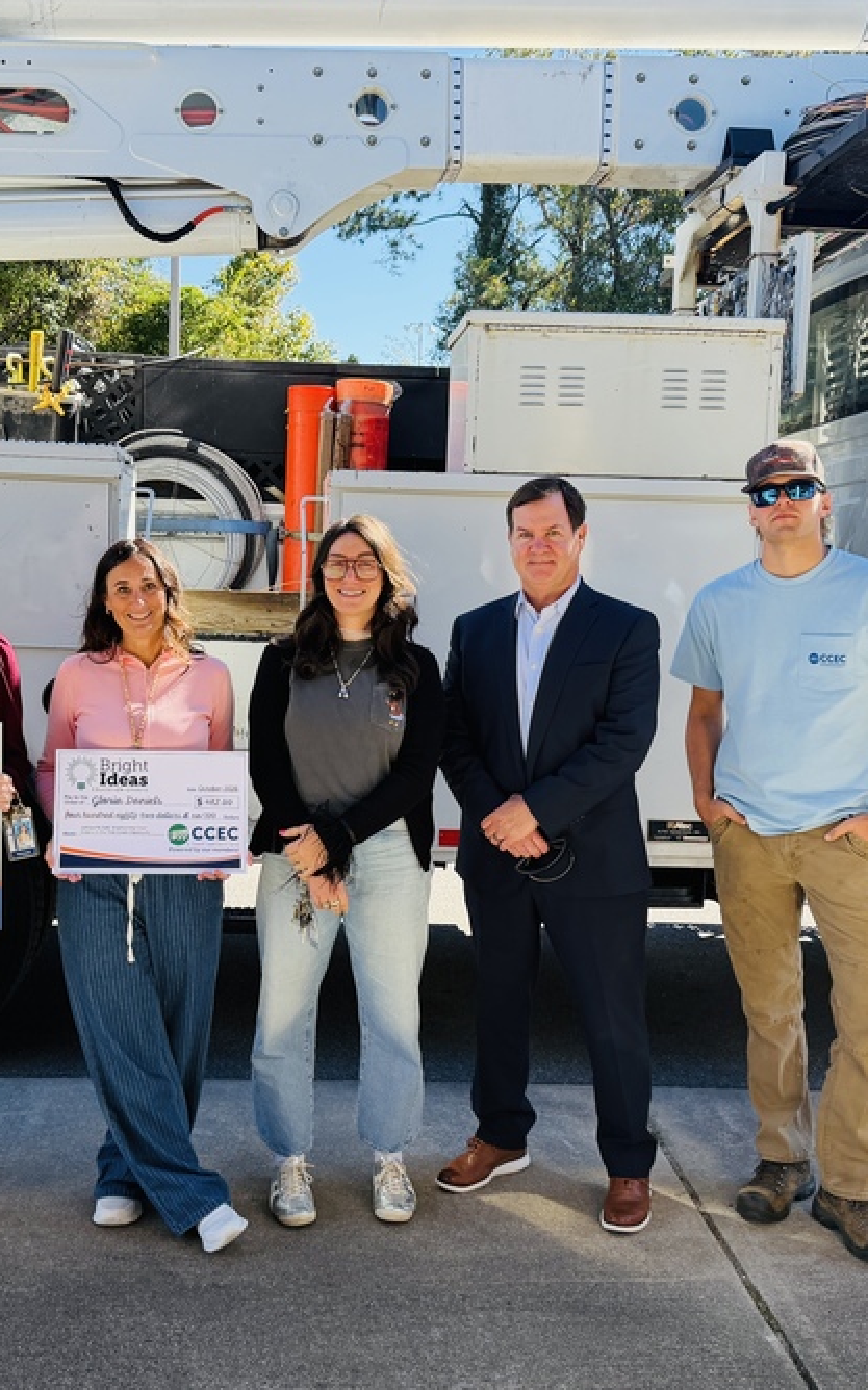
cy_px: 716
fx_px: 1477
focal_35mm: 39
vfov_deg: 50.4
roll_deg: -1.6
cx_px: 352
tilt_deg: -6.9
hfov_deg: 32.7
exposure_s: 1/1314
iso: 100
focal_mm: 6.76
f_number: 1.78
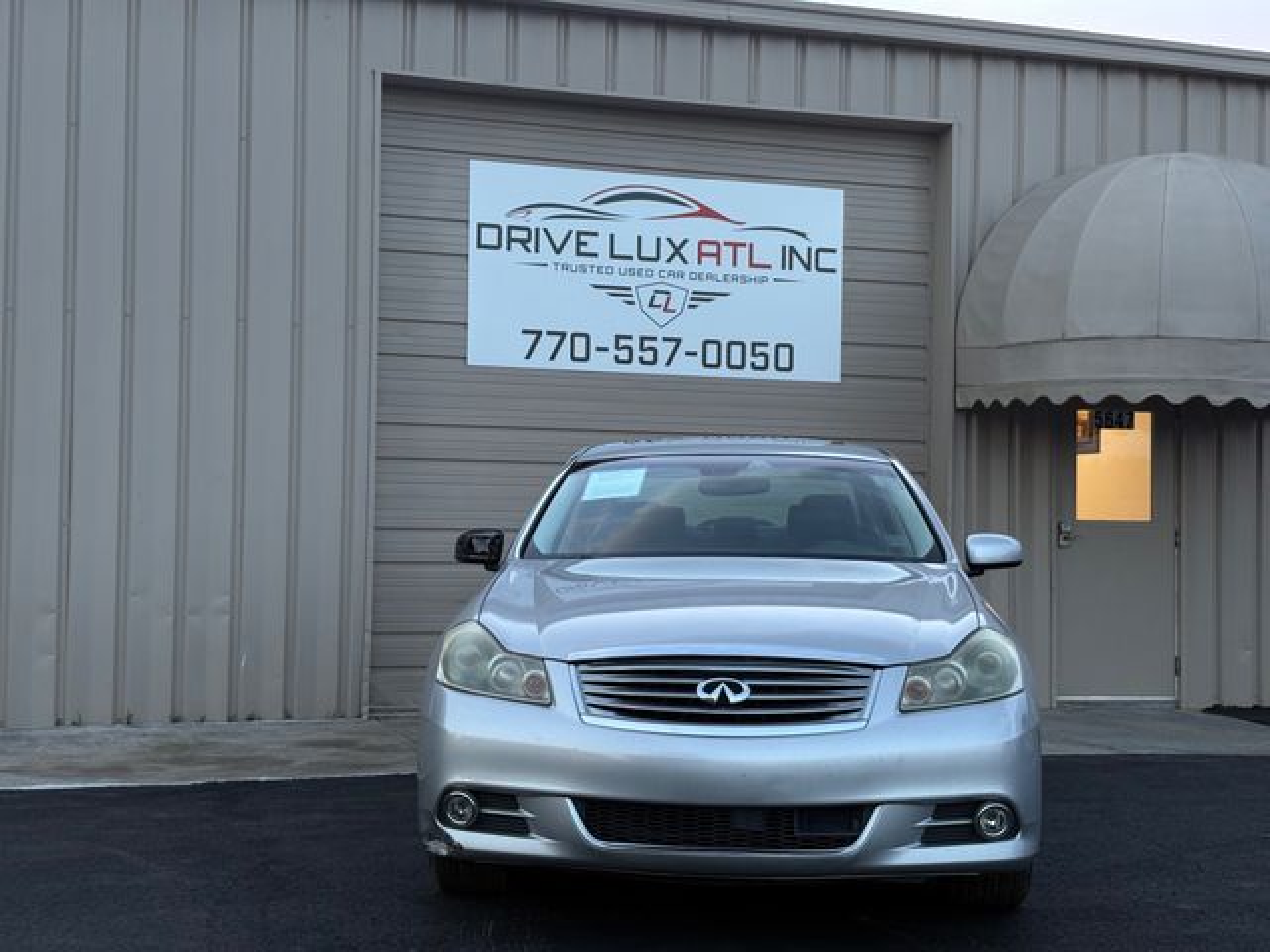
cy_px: 476
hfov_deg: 36.8
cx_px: 635
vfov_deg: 28.0
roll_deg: +0.2
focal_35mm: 52
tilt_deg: +1.8
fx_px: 1908
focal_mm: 5.96
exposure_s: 1/114
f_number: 1.6
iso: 50
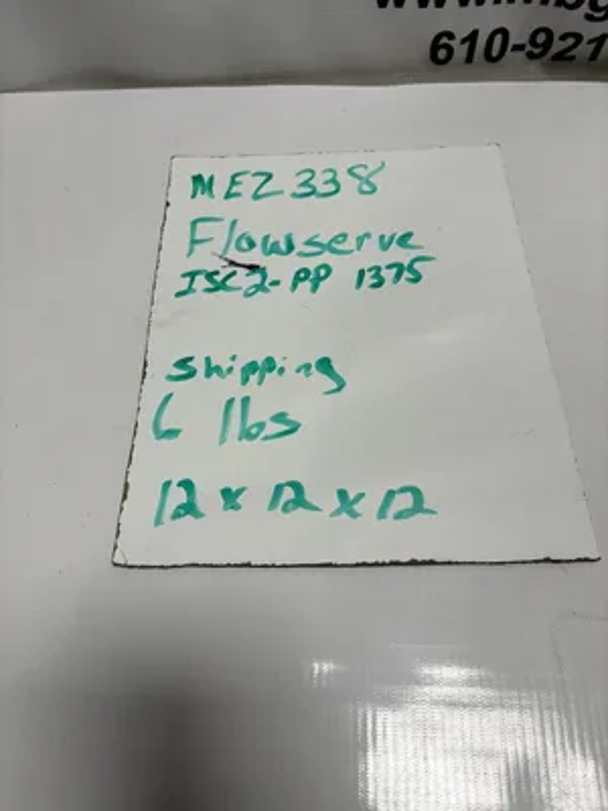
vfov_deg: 67.3
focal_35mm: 26
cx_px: 304
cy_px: 406
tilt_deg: -61.5
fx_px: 609
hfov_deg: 53.1
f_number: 1.6
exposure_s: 1/927
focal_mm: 5.96
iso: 50
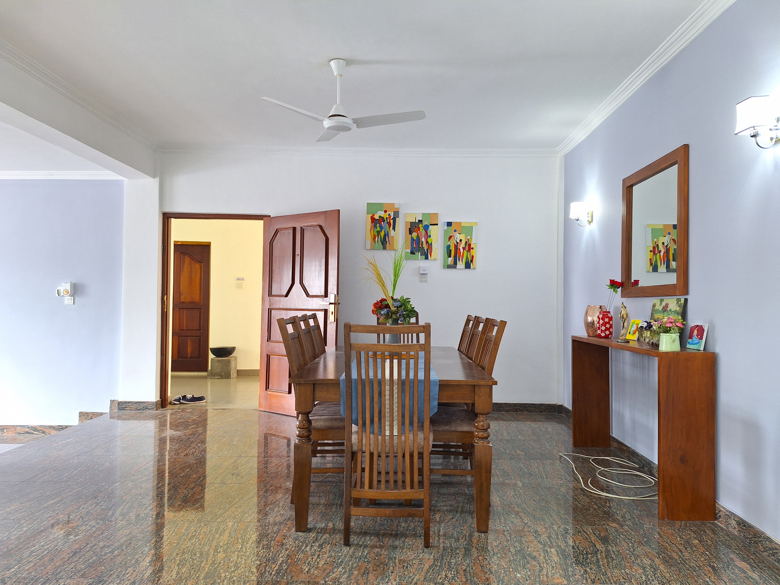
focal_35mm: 23
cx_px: 390
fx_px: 518
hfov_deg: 73.9
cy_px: 292
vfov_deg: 58.9
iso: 160
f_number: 1.8
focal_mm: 5.54
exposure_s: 1/40
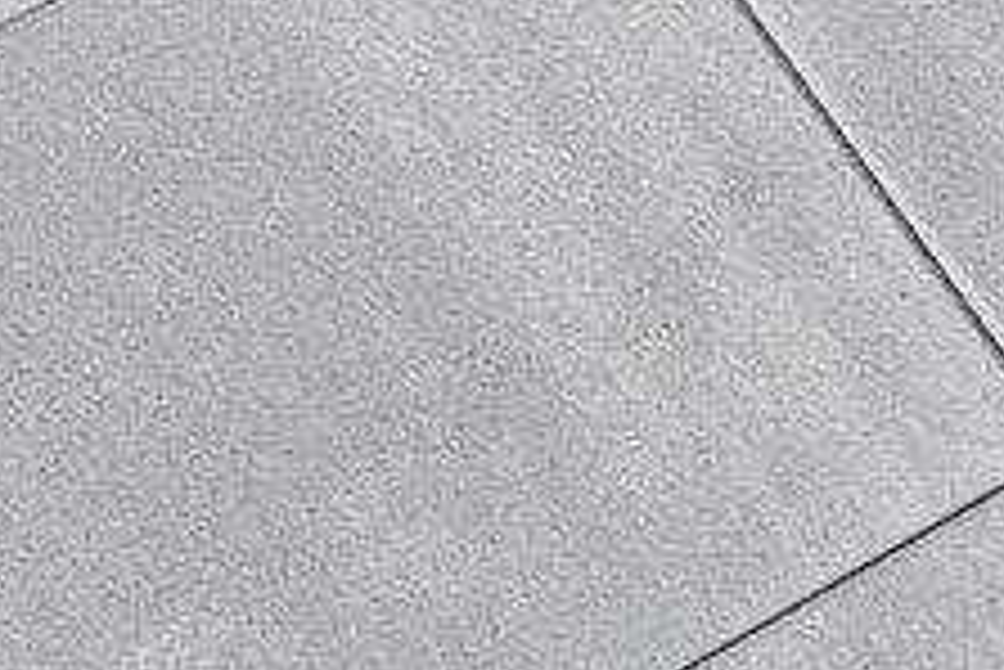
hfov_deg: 11.4
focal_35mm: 172
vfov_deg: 7.2
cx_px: -536
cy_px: -1216
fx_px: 4800
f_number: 10
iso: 200
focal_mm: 20
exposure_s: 1/400
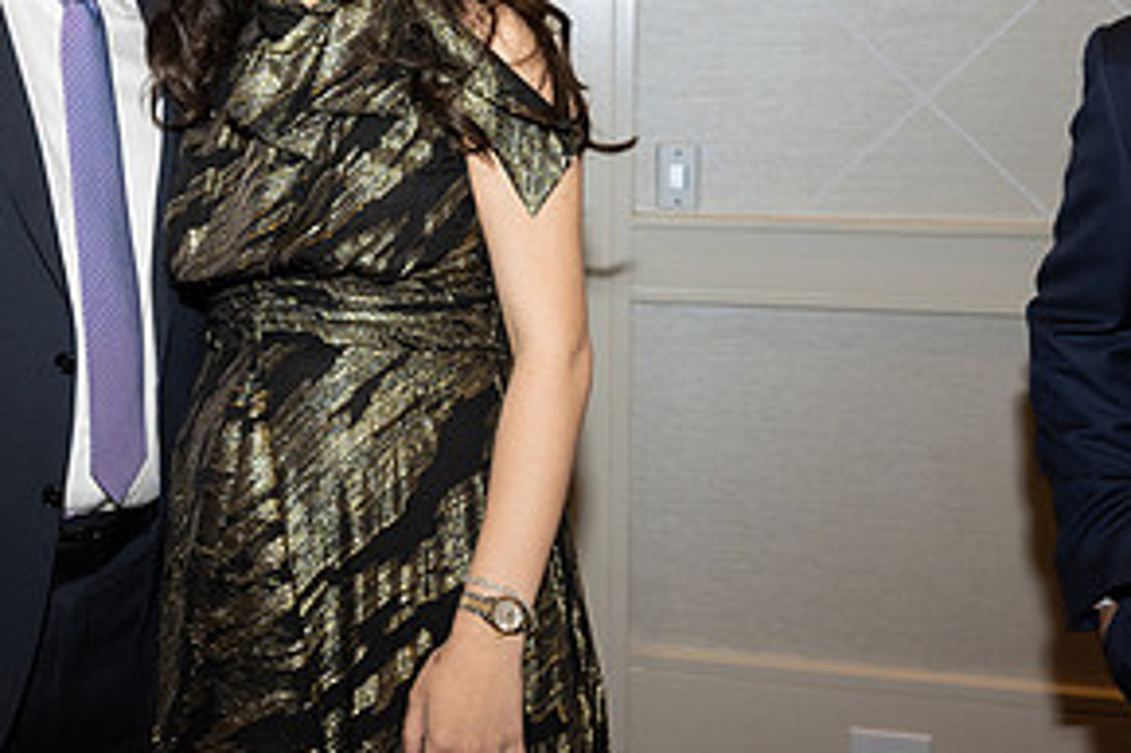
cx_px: 254
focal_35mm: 48
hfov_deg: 39.8
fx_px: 1507
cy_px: 139
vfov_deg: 27.4
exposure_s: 1/100
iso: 800
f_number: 5.6
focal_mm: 24
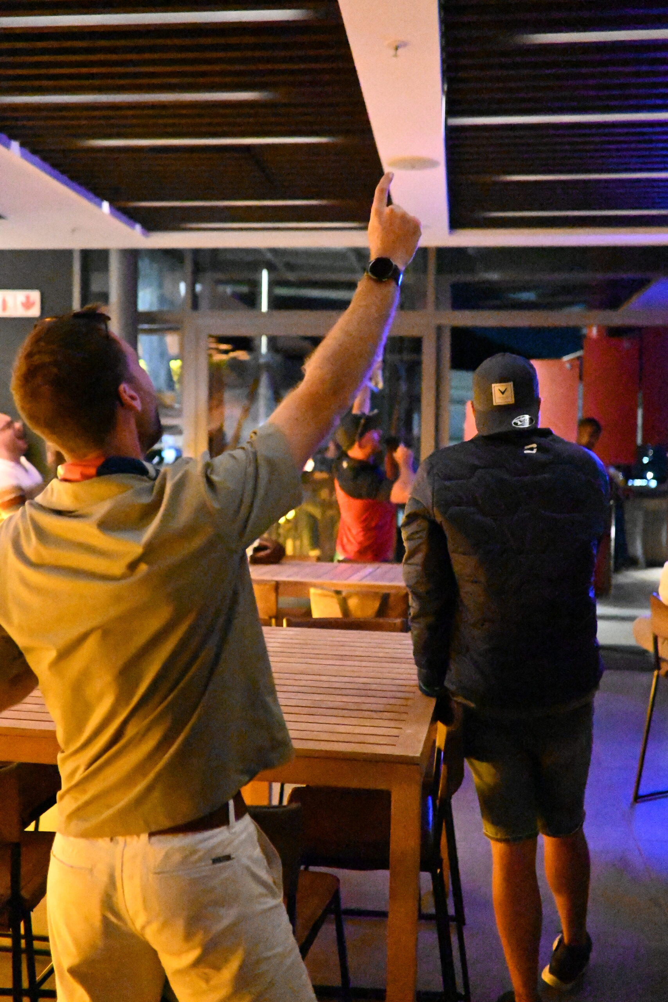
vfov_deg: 53.1
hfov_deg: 36.9
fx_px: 1002
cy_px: 501
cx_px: 334
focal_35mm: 36
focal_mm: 24
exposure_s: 1/400
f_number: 1.7
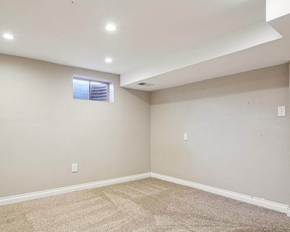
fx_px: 177
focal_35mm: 21
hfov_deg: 78.6
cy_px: 121
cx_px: 136
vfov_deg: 66.5
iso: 500
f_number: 8
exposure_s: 1/15
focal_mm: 11
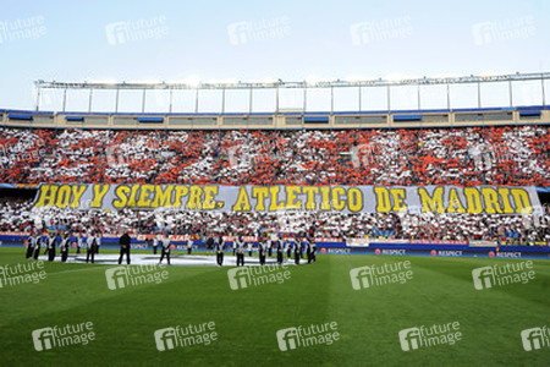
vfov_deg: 42.3
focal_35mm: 31
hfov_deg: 60.3
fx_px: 474
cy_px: 184
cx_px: 275
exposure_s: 1/500
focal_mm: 31
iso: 1250
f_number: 5
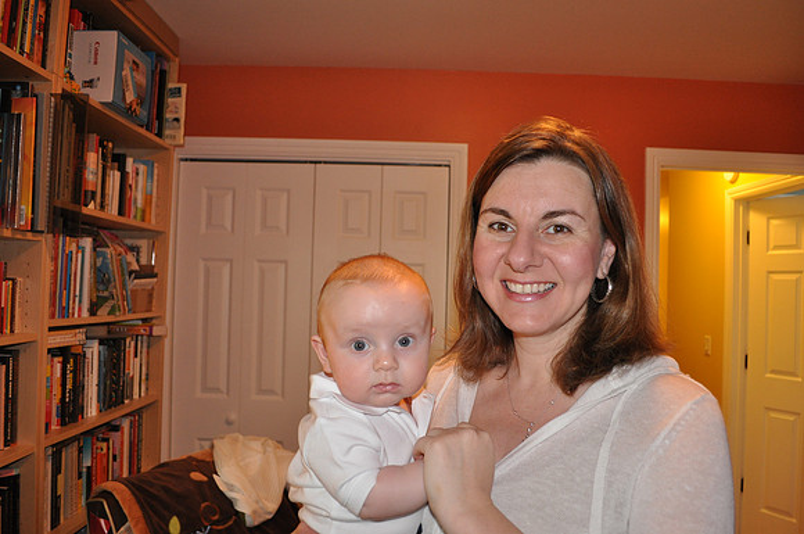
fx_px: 602
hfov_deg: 67.5
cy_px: 267
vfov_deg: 47.8
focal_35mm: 27
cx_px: 402
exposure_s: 1/60
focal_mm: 18
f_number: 3.5
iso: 800
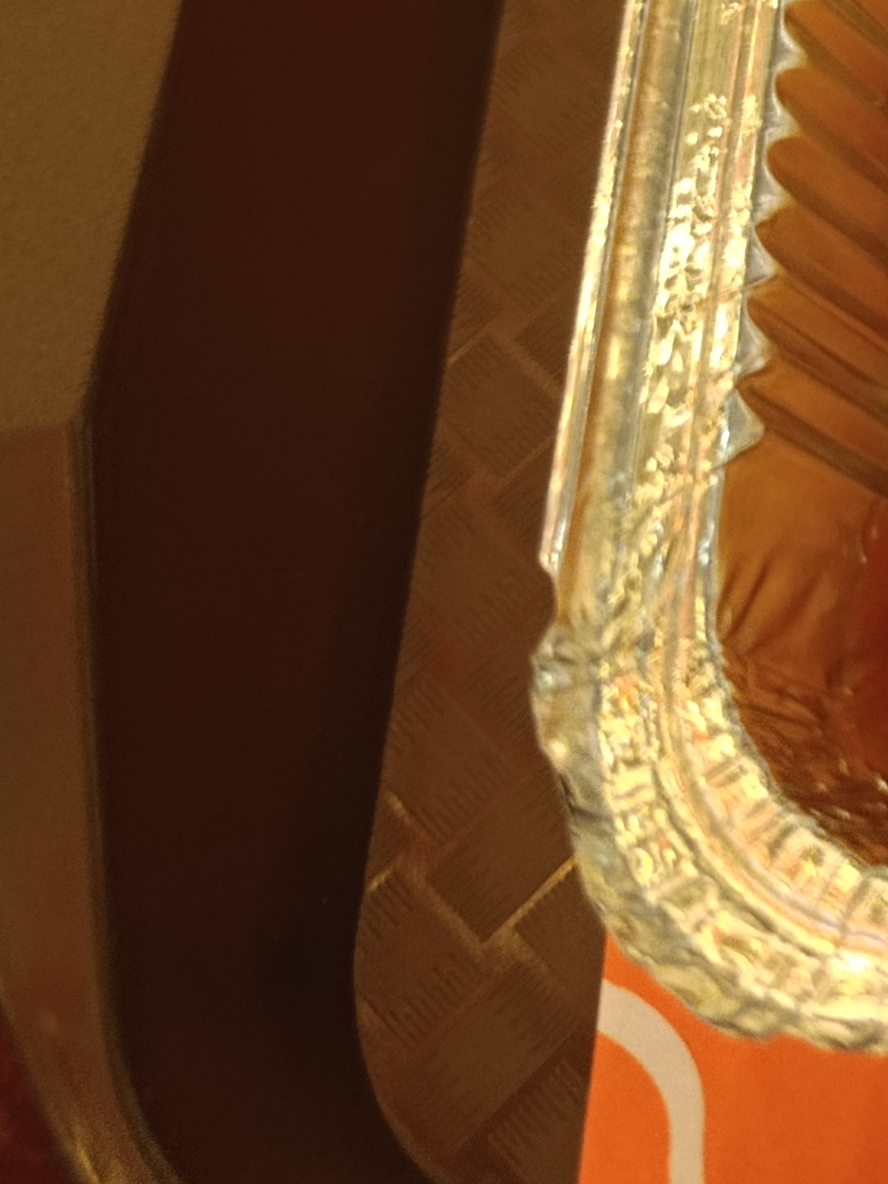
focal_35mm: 65
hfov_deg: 17.9
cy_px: -47
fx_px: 2224
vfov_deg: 27.8
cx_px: 1615
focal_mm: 6.11
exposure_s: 1/50
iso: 797
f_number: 1.65
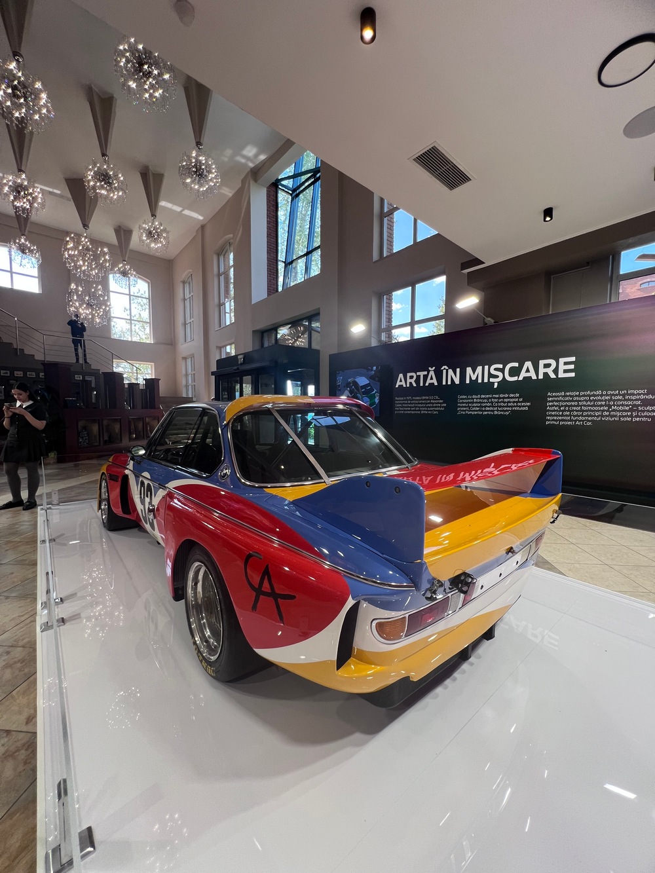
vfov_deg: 106.2
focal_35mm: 13
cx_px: 328
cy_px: 436
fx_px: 328
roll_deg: +1.4
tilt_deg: -4.6
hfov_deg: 89.9
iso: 125
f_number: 1.8
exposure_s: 1/100
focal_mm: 1.57
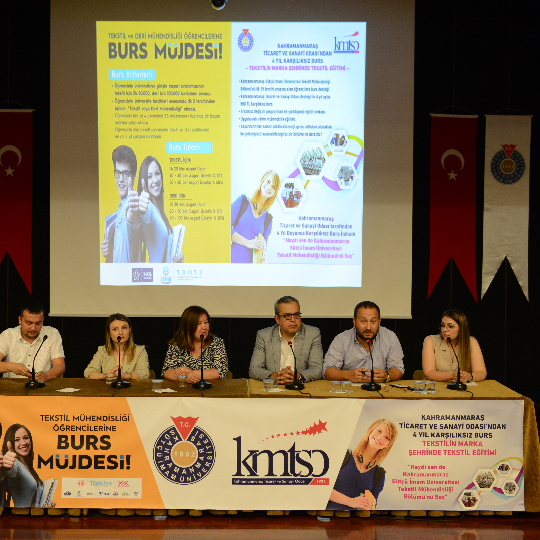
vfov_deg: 34.7
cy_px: 272
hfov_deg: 34.6
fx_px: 865
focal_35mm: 49
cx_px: 244
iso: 1600
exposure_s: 1/125
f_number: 3.2
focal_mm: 38
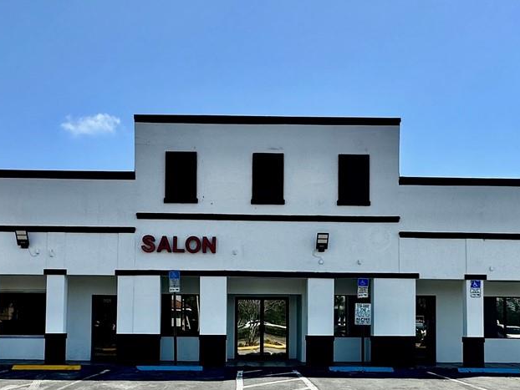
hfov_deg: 51.3
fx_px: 541
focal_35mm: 36
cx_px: 244
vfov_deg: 38.5
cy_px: 300
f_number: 2.2
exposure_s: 1/1887
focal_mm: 2.22
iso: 50
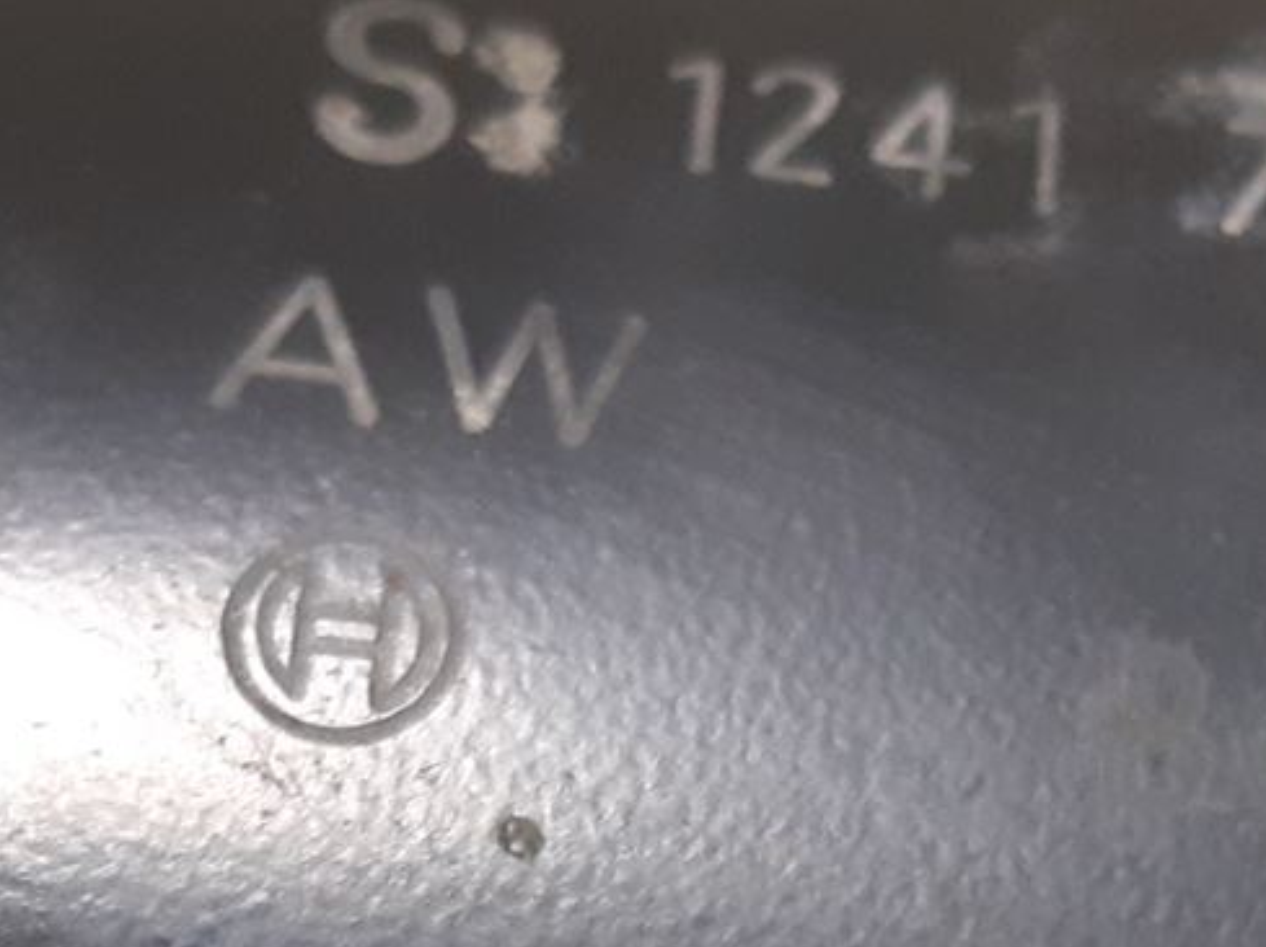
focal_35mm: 109
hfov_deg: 18.0
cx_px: 803
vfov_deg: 13.1
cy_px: 1237
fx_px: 3983
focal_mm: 3.93
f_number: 1.7
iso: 250
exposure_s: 1/33
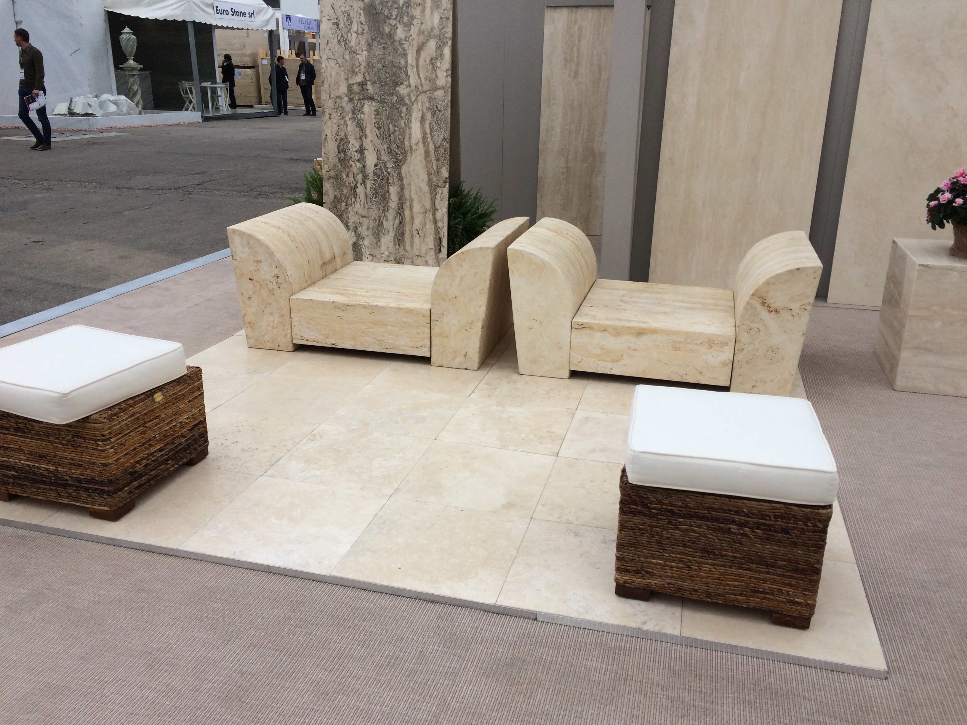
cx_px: 484
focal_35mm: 29
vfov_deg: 48.2
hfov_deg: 61.7
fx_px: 810
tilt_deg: -19.2
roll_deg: -0.3
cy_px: 362
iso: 32
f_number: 2.2
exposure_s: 1/1642
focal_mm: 4.15
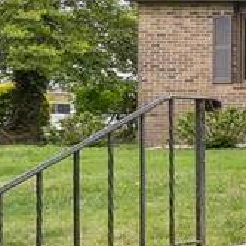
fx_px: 740
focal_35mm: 92
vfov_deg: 18.9
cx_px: 938
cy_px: 118
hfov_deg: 8.6
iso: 400
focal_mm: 14
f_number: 11
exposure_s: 1/160
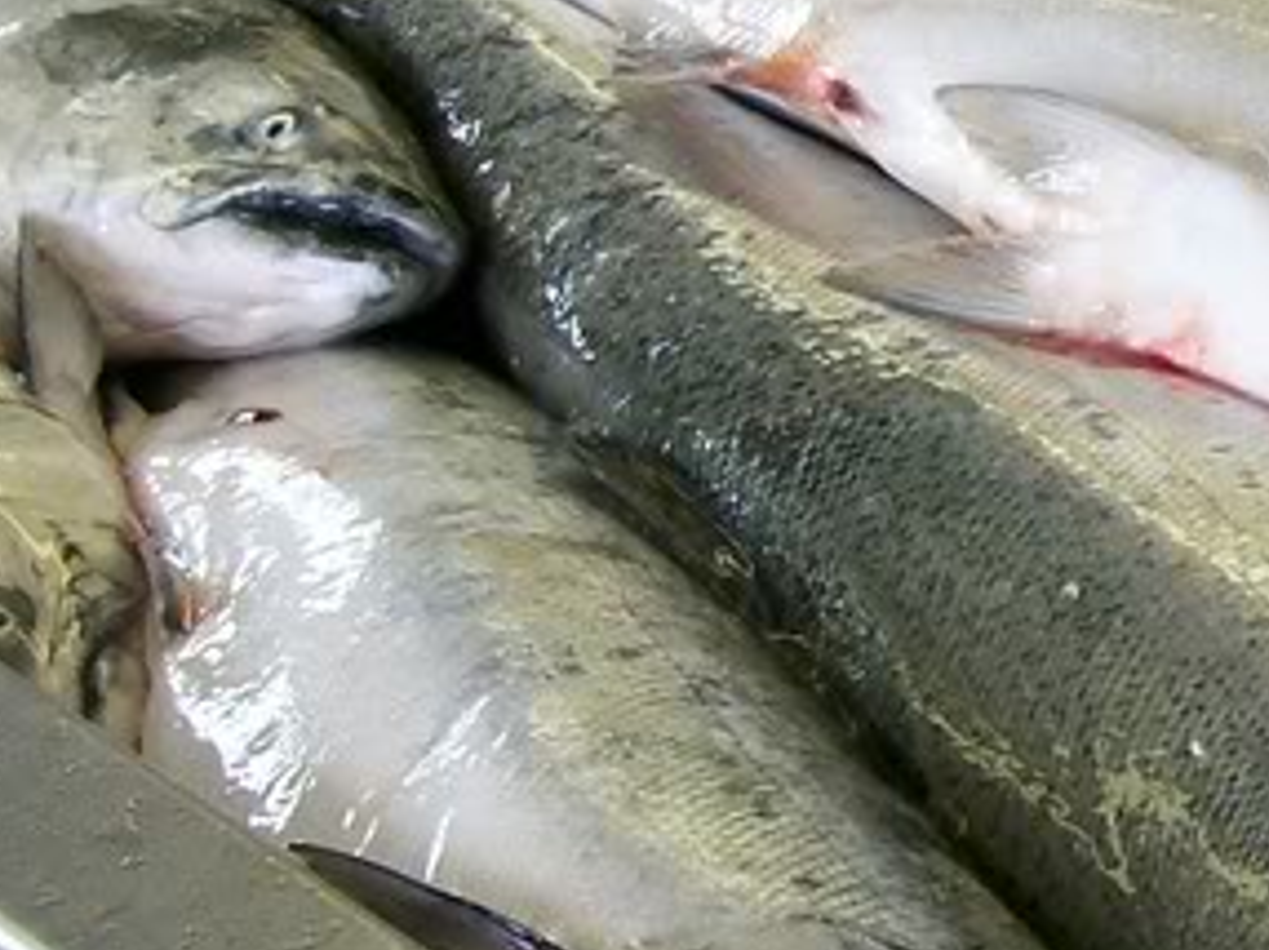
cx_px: 1597
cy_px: 195
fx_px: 4725
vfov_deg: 11.4
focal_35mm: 129
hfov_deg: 14.7
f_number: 2.7
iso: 80
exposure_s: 1/99.3
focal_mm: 6
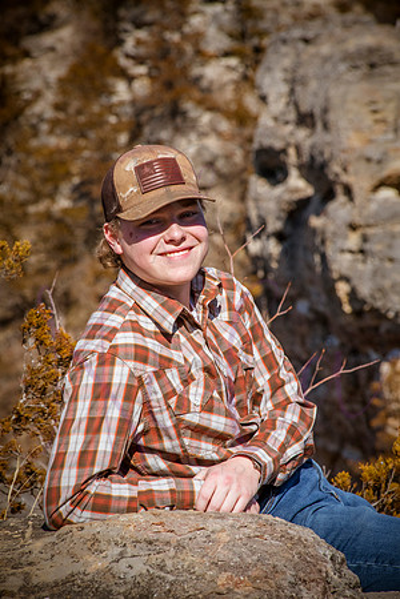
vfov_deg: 10.3
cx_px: 200
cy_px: 300
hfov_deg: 6.9
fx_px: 3333
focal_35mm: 200
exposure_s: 1/1000
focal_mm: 200
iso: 800
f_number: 14
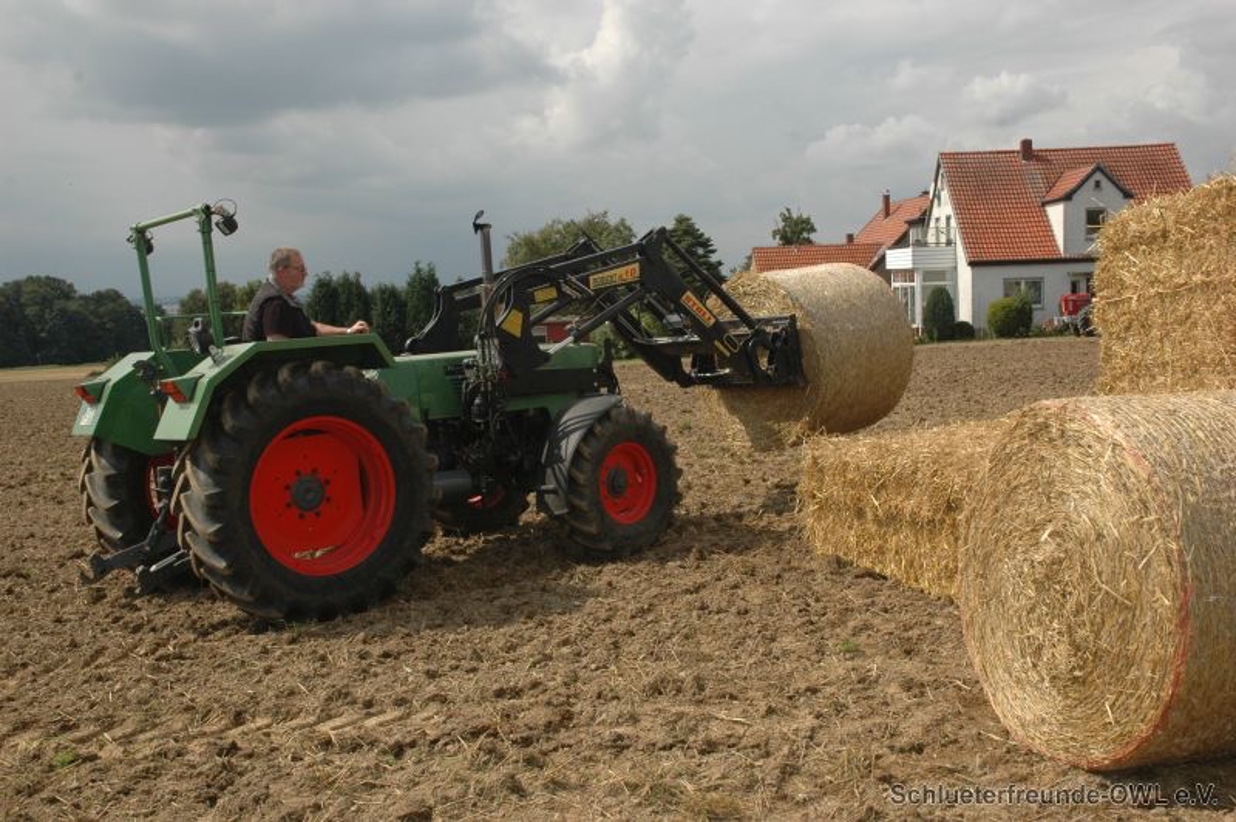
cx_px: 618
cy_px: 411
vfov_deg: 33.0
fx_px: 1389
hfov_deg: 48.0
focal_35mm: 40
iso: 400
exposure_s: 1/500
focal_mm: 27
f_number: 9
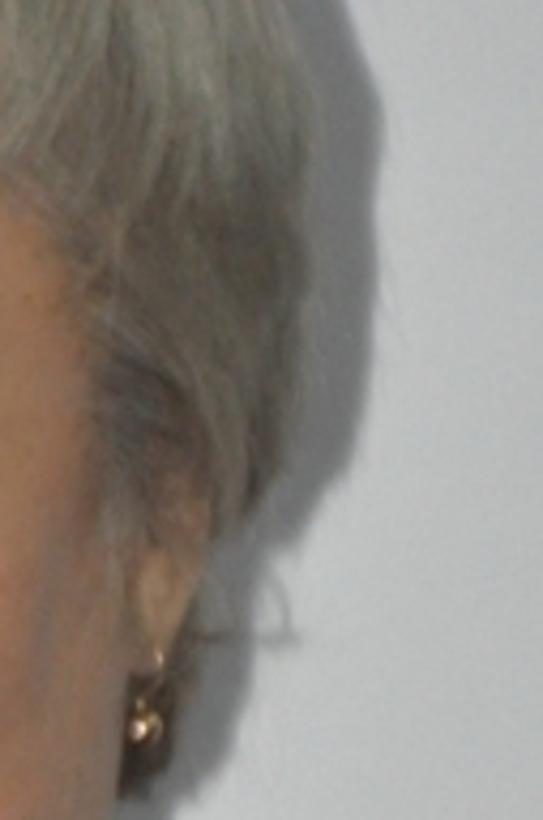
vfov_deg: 3.7
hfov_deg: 2.4
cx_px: -295
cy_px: 1204
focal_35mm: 561
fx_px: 12761
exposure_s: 1/60
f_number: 5.3
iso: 1250
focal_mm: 70
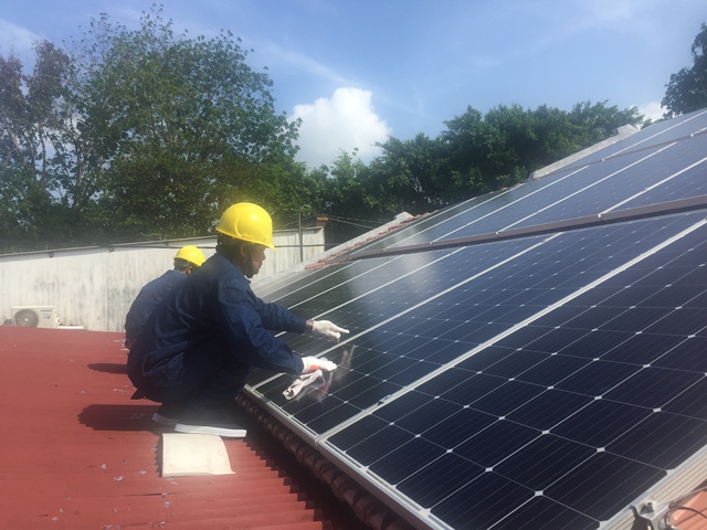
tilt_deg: +1.5
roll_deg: -0.6
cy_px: 265
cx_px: 354
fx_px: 592
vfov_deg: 48.2
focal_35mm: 29
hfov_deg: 61.7
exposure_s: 1/1980
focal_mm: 4.15
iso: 32
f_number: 2.2
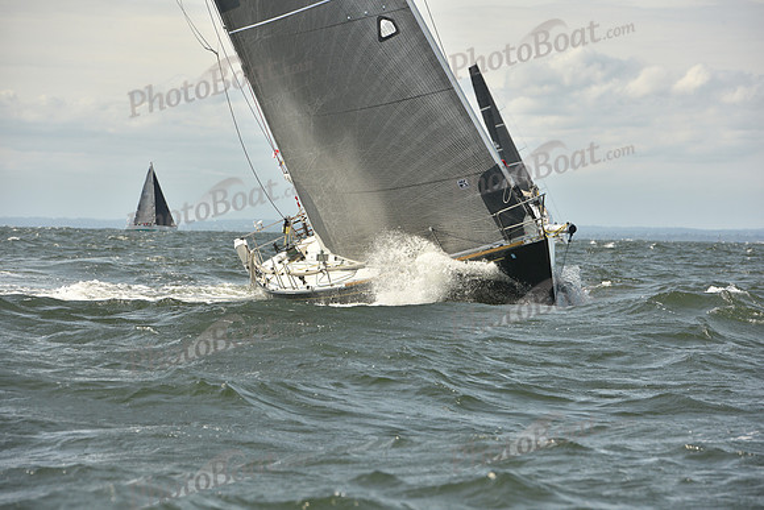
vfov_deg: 7.0
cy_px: 255
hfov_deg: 10.5
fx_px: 4139
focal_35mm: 195
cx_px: 382
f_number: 9
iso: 250
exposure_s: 1/800
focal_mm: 195
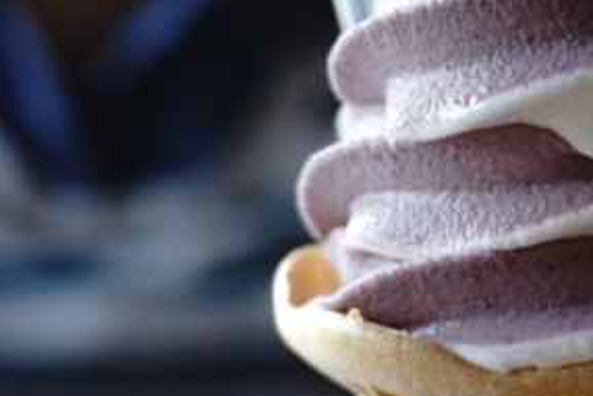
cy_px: 85
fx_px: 2769
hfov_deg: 12.2
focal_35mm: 168
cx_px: 363
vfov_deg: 8.2
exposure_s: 1/60
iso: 200
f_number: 4.5
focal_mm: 40
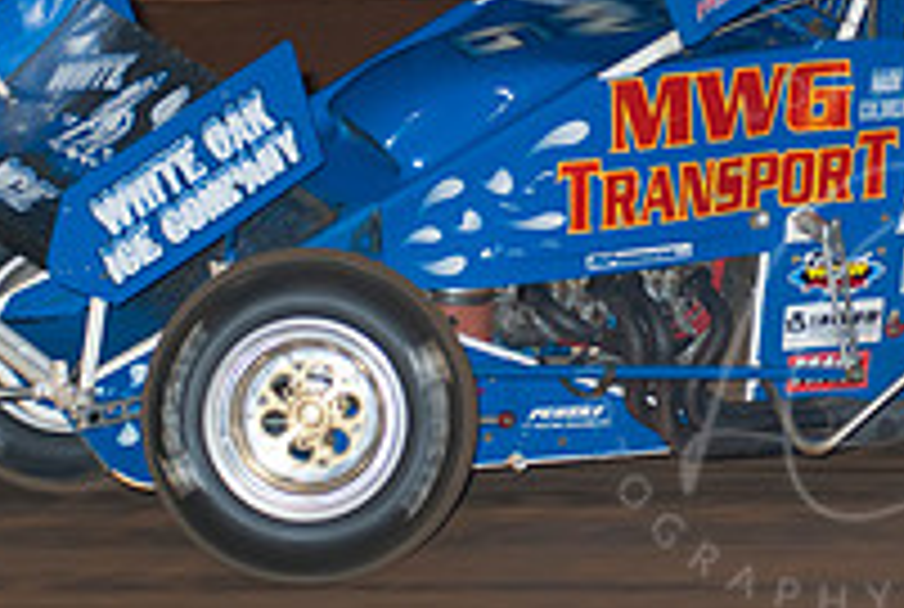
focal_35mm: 346
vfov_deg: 4.0
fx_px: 8708
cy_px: -77
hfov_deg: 5.9
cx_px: 841
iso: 200
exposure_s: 1/400
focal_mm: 80
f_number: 4
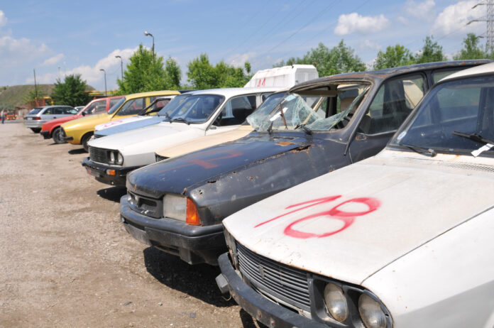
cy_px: 164
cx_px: 247
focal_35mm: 36
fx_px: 493
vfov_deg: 36.8
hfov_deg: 53.2
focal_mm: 24
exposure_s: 1/500
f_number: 6.7
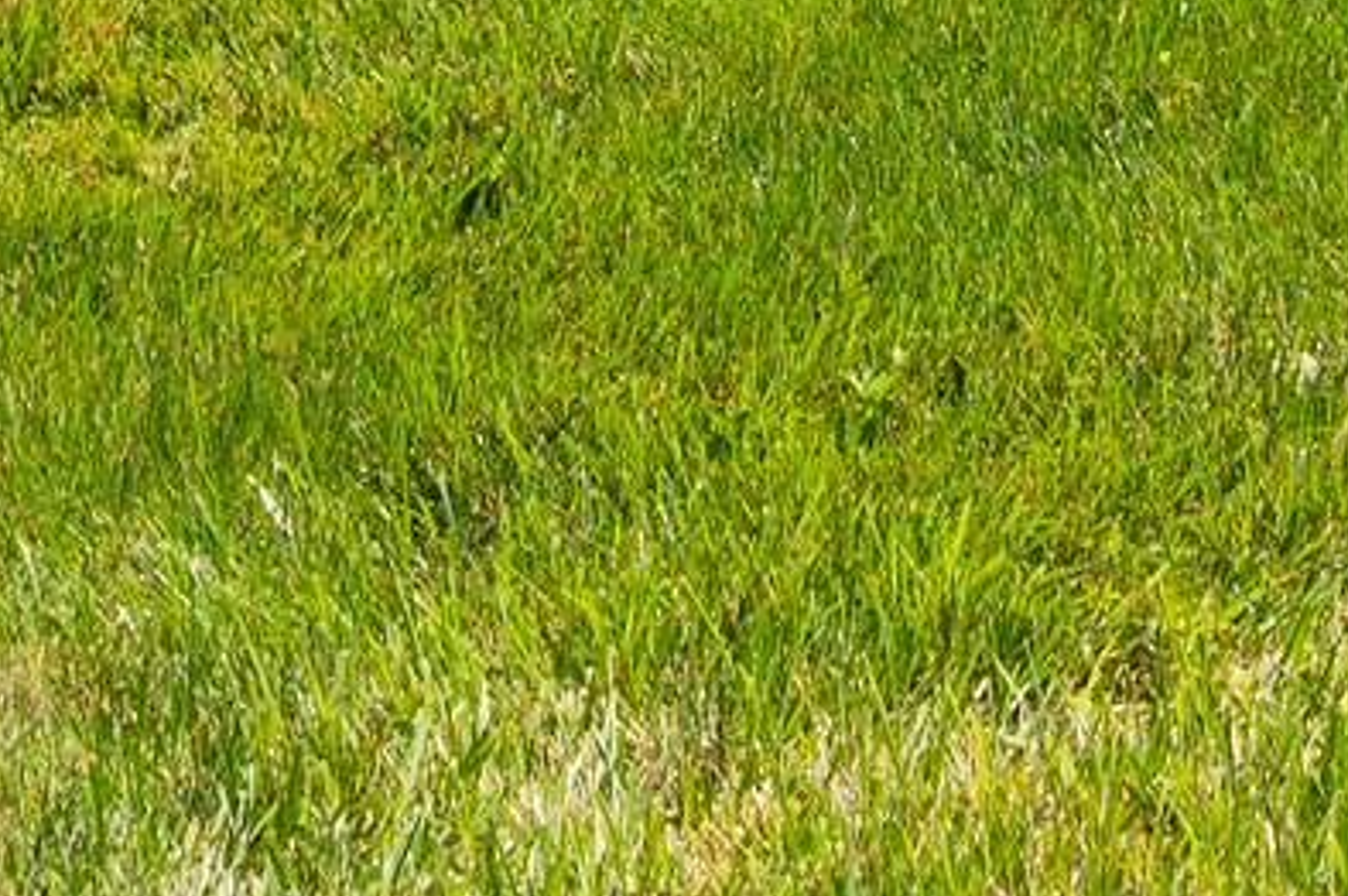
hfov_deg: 8.8
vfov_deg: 5.3
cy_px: -2500
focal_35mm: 234
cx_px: 903
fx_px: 8754
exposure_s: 1/200
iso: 100
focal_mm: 30
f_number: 11
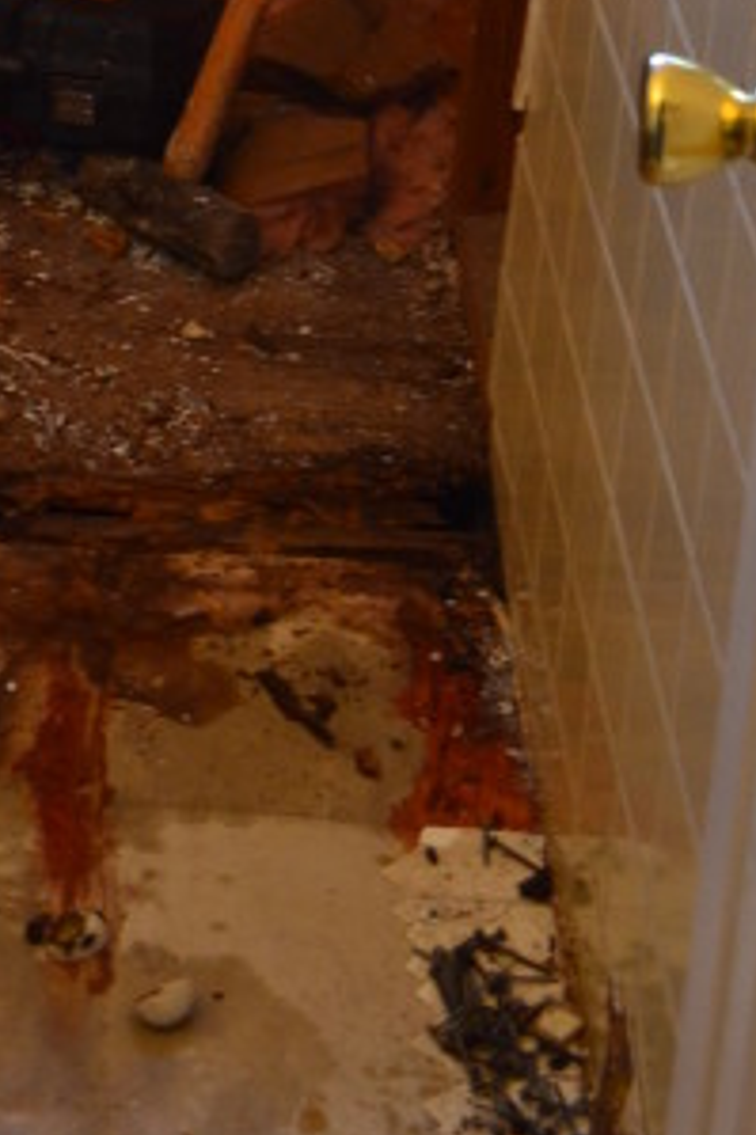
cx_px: -424
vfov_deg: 16.3
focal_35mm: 113
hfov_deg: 11.5
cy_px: -634
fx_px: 3563
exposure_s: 1/15
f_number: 6.3
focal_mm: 22
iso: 500
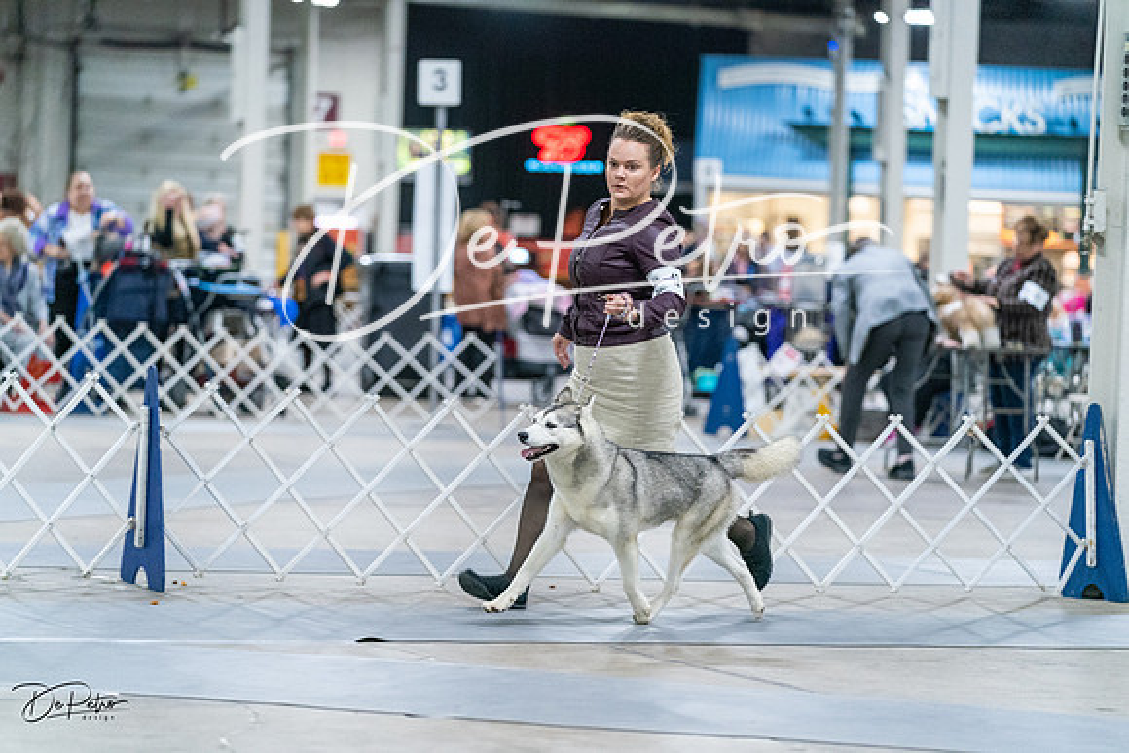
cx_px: 564
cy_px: 376
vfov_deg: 10.2
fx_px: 4235
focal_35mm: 135
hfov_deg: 15.2
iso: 6400
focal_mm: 135
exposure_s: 1/250
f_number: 3.2
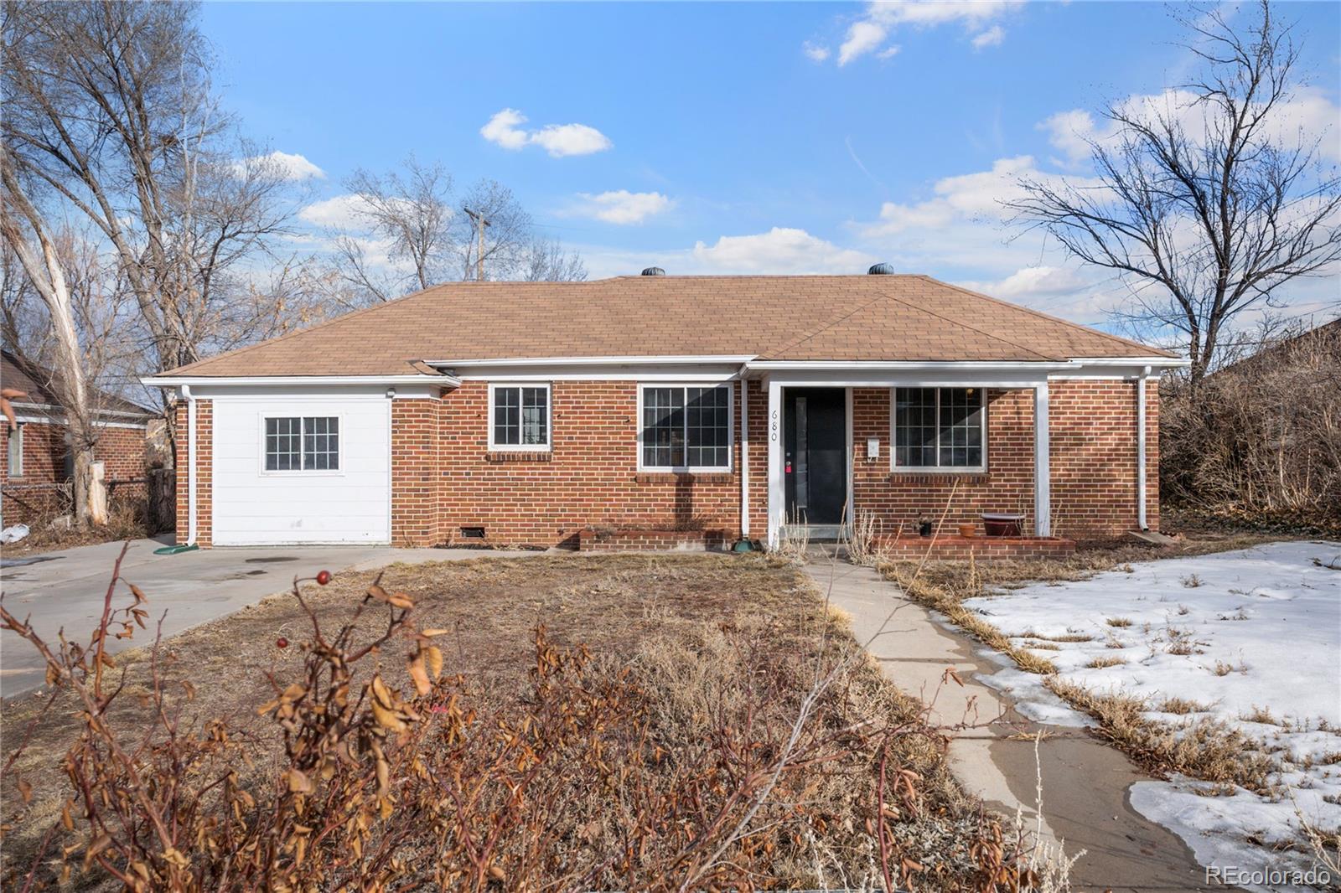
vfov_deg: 51.3
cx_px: 670
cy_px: 446
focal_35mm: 25
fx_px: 931
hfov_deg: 71.5
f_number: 7.1
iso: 200
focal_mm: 17
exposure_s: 1/640
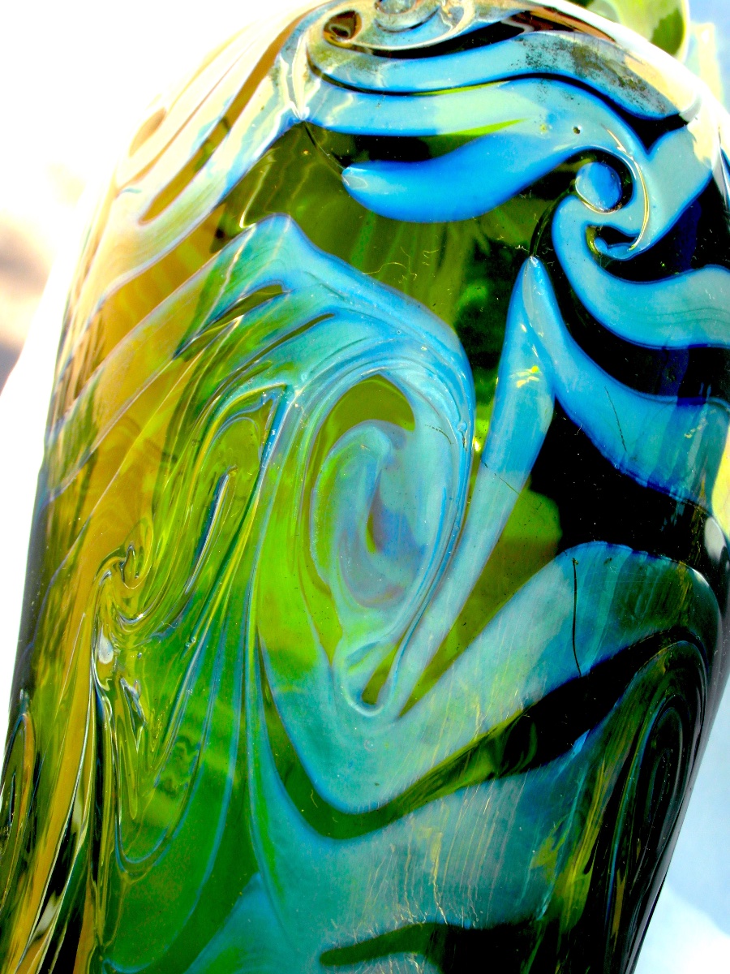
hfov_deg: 27.5
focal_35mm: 53
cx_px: 365
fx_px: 1490
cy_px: 487
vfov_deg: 36.2
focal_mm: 8.7
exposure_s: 1/250
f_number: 4.2
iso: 80
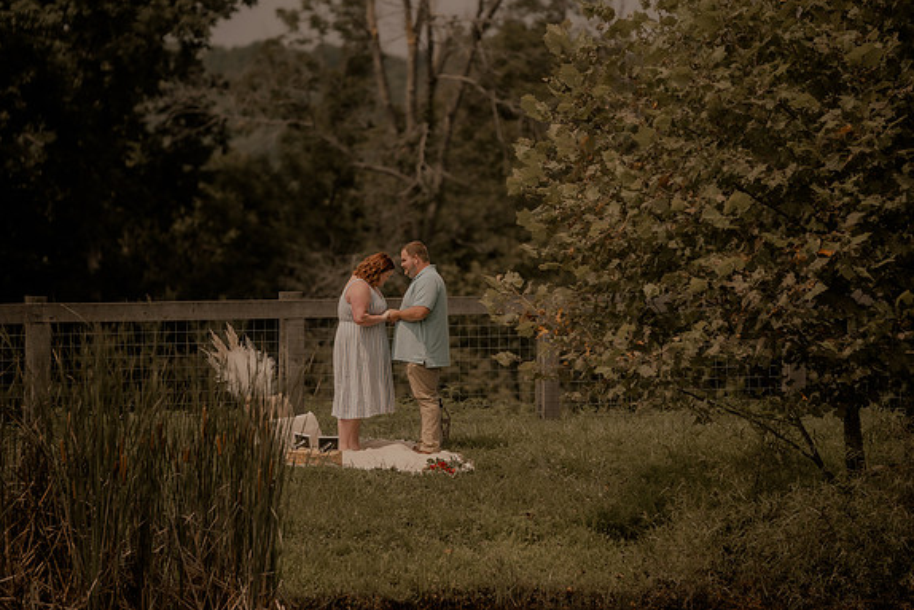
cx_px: 459
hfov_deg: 10.2
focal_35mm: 202
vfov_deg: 6.8
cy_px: 304
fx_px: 5130
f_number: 2.8
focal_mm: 200
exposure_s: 1/1600
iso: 125
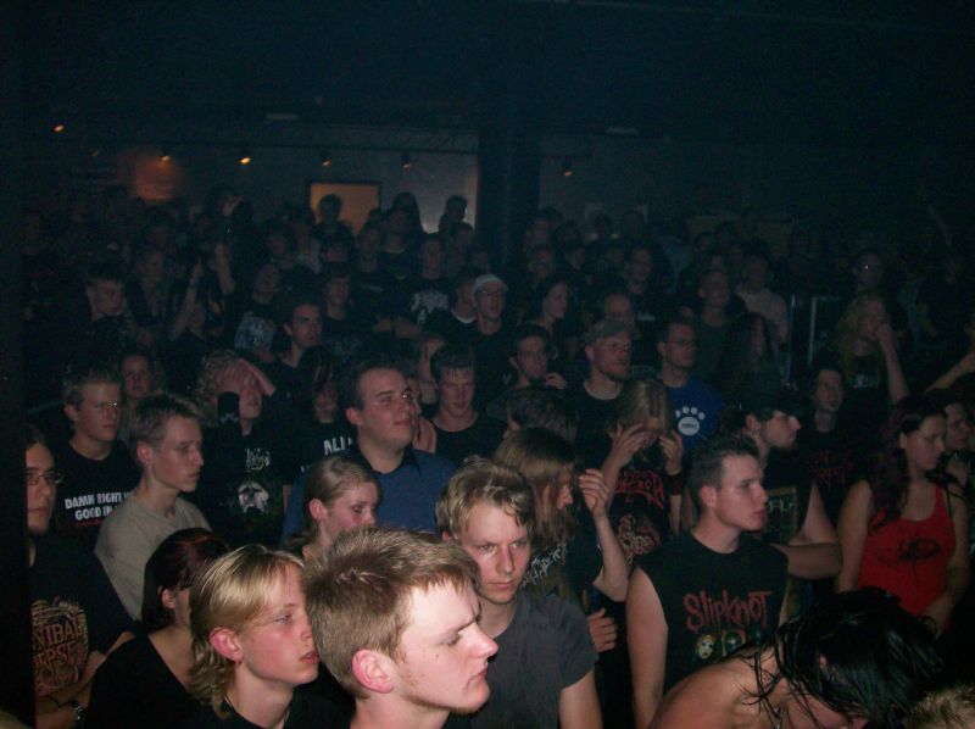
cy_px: 364
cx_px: 488
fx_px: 1013
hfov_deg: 51.4
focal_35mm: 36
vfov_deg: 39.6
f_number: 2.7
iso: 140
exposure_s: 1/64
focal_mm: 6
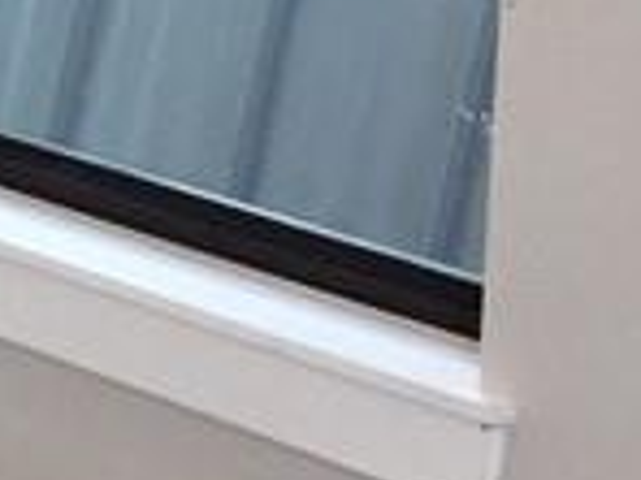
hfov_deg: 8.6
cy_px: -528
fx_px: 3722
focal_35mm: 201
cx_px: -1078
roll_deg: -3.6
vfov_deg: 7.1
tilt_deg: -3.7
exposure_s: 1/60
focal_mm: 4.15
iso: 40
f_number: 2.2
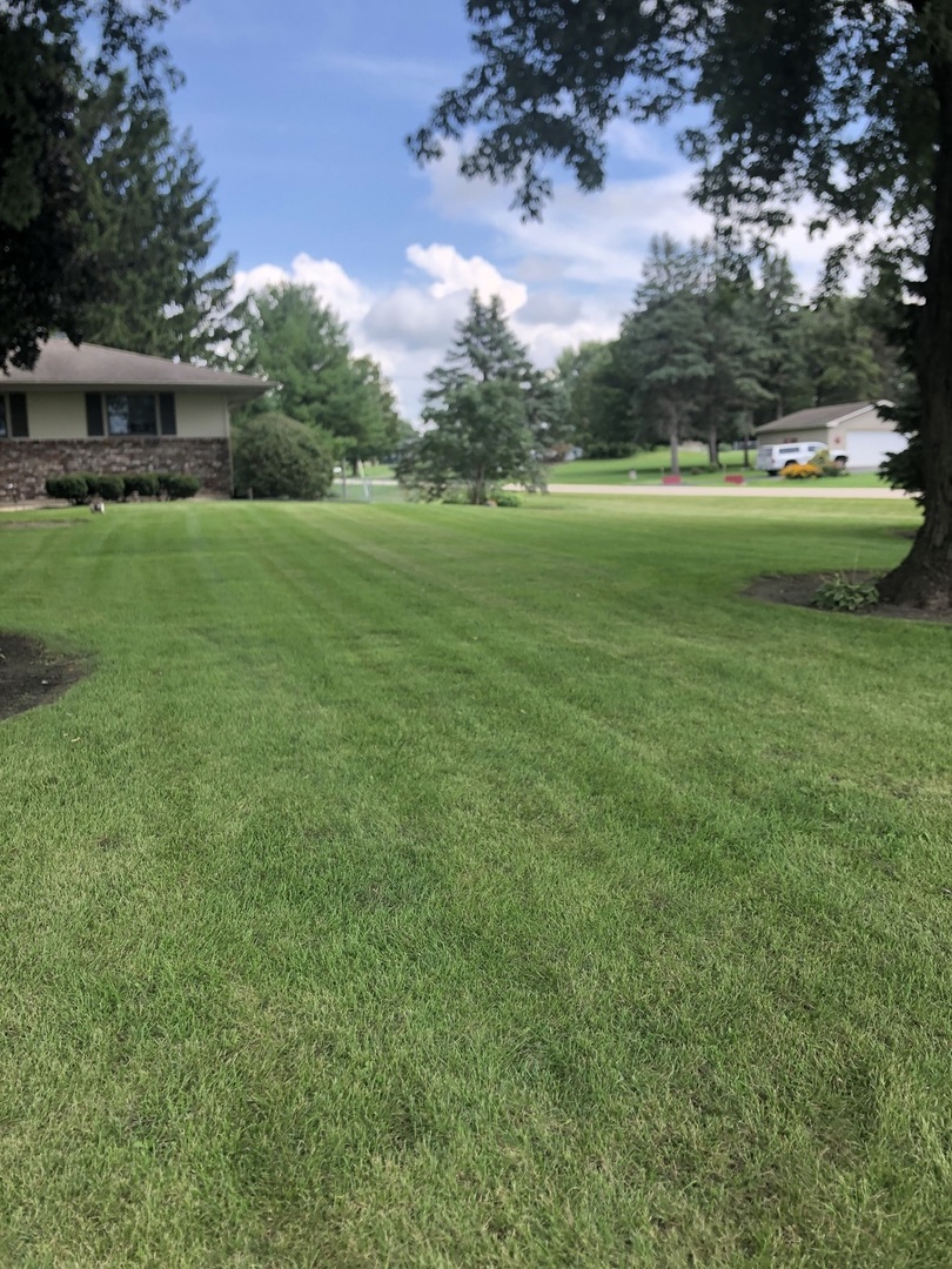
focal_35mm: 28
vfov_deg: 63.4
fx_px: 1027
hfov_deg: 49.7
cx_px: 476
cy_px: 634
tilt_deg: -3.3
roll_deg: +0.0
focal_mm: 3.99
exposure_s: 1/571
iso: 20
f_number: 1.8
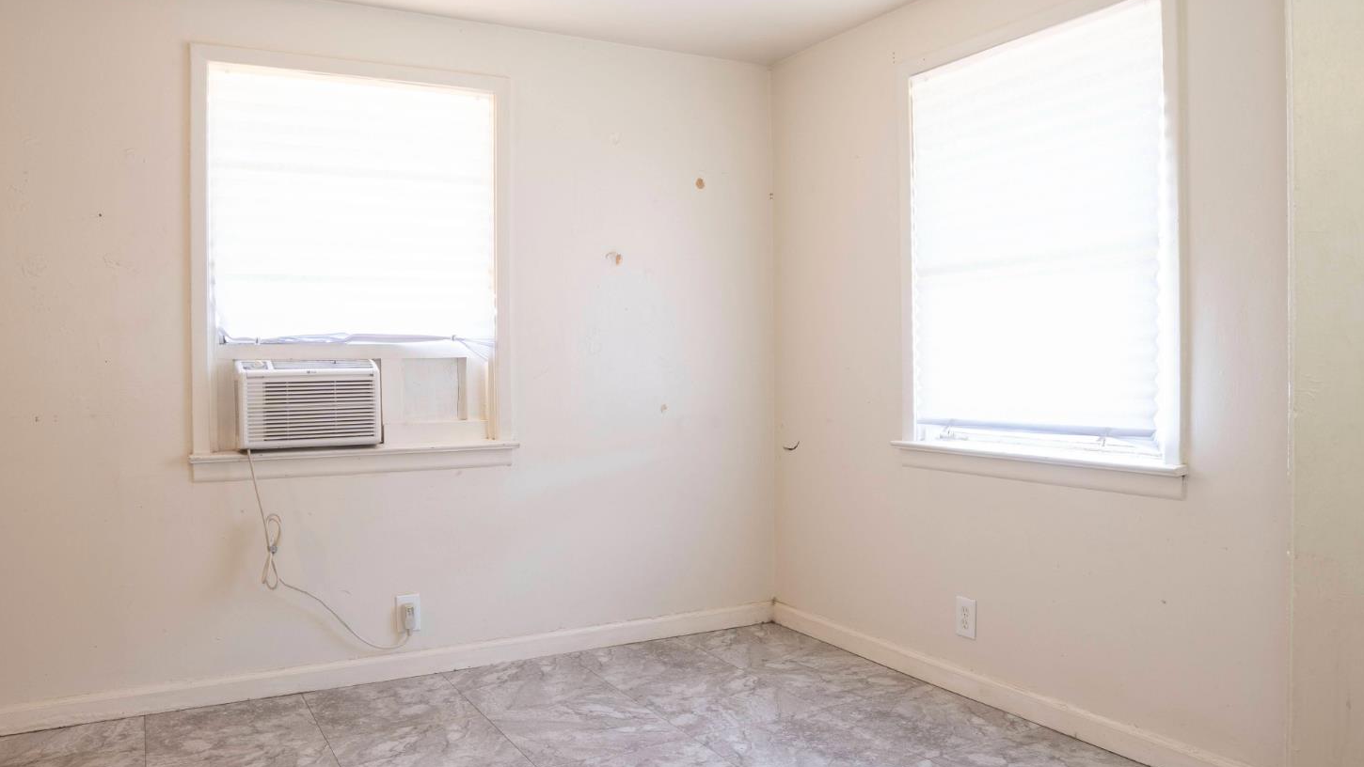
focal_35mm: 26
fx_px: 940
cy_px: 384
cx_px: 674
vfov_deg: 44.4
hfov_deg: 71.9
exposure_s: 1.3
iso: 100
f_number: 14
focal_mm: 16
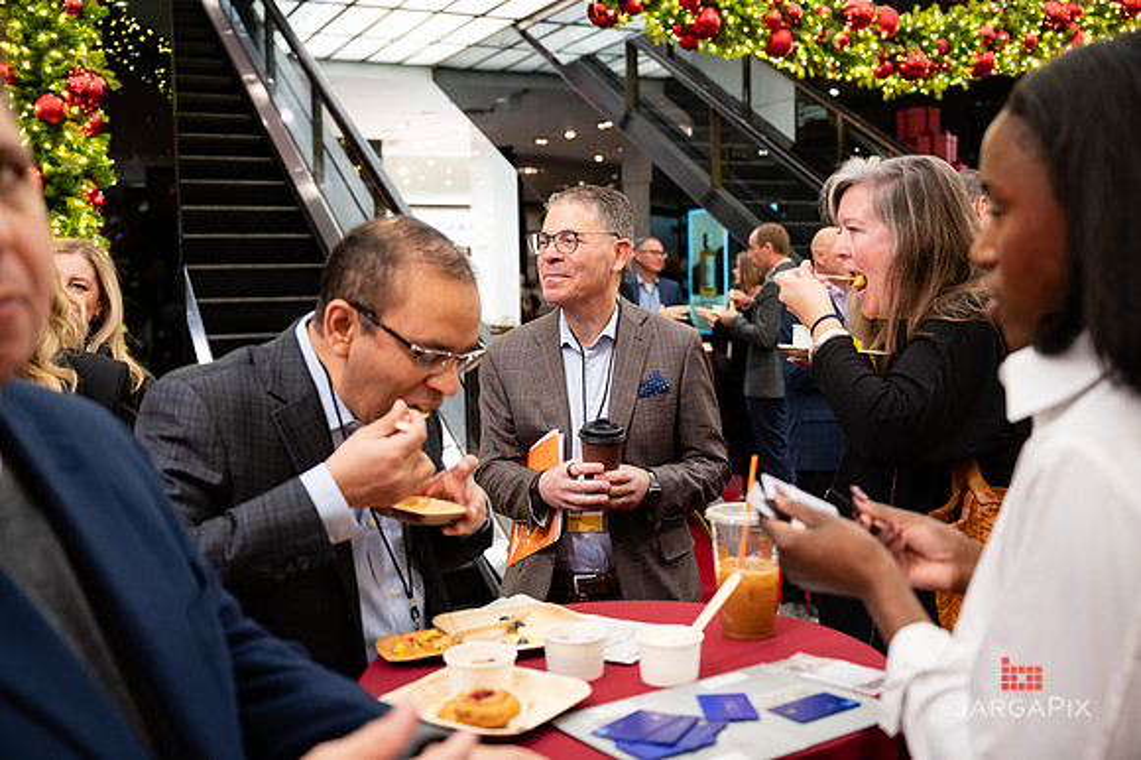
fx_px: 1145
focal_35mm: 36
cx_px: 570
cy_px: 380
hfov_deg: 53.0
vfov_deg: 36.7
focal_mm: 35
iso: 1250
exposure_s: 1/160
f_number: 3.2
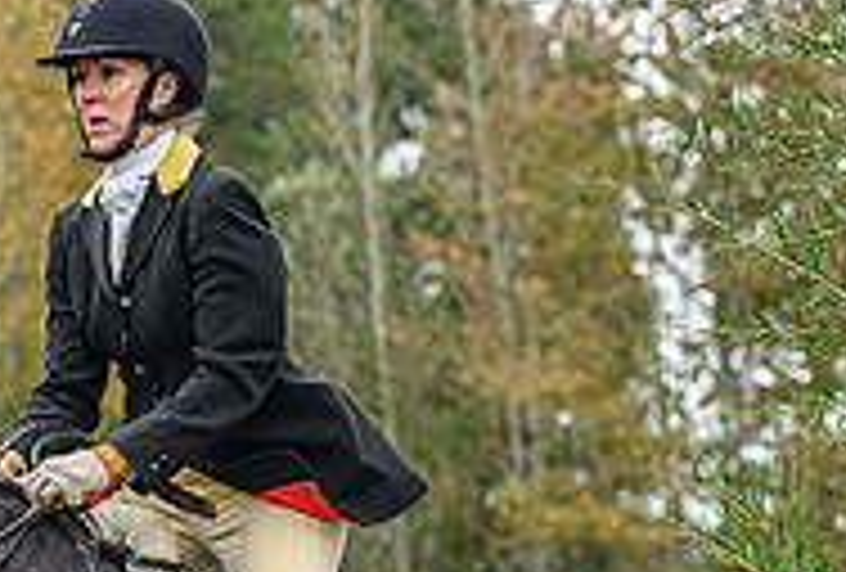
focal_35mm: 354
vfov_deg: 3.9
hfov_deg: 5.8
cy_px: 702
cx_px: -101
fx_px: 8353
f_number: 3.5
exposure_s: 1/800
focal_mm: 90
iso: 1000
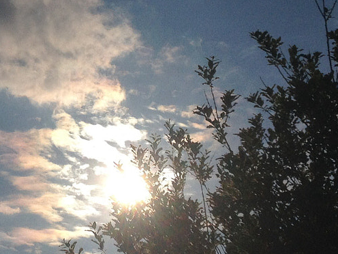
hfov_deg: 16.9
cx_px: -23
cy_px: 14
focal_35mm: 113
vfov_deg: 13.0
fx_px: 1103
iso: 50
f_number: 2.4
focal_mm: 4.28
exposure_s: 1/27778
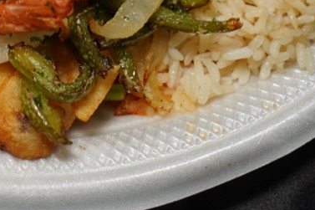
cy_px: -159
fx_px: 1137
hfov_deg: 15.5
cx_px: 3
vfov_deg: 10.0
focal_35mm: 130
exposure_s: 1/250
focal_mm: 35
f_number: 4
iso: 100
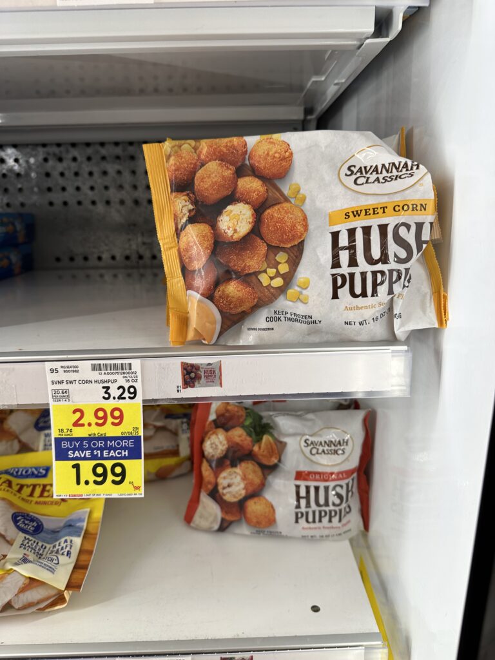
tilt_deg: -15.4
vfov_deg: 71.6
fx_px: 458
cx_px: 248
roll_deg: +1.4
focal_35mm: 24
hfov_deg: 56.8
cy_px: 330
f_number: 1.78
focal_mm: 6.86
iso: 100
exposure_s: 1/128
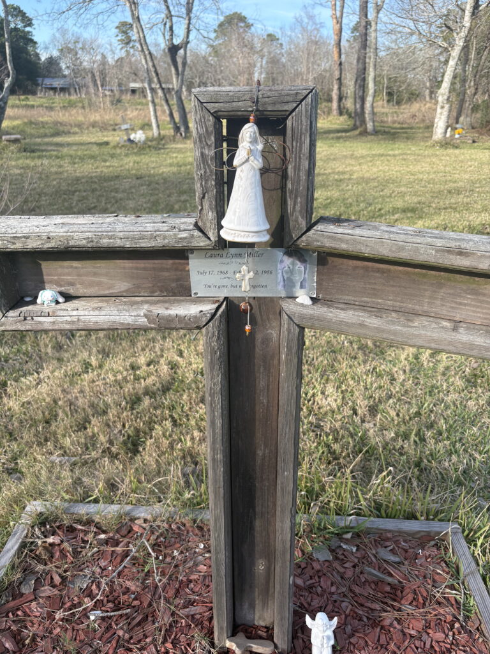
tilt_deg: -24.4
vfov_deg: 67.3
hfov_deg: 53.1
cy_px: 327
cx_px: 245
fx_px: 491
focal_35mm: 26
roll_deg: -1.5
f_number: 1.6
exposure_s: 1/756
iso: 50
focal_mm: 5.96
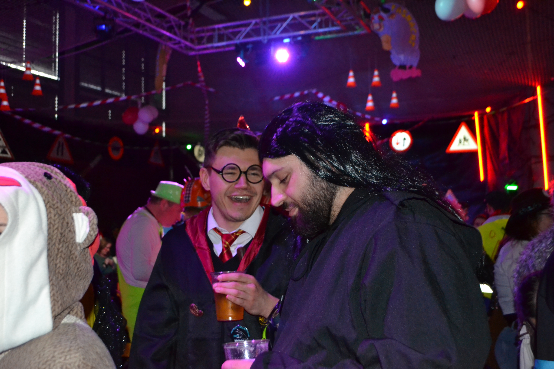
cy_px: 184
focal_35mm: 39
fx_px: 600
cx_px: 277
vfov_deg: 34.2
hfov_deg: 49.6
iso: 3200
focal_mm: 26
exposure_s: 1/60
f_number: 4.2
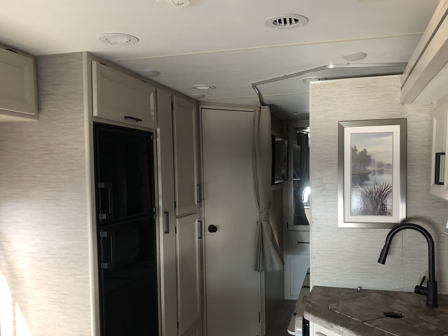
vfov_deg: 42.9
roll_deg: +1.1
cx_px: 232
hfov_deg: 55.3
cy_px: 188
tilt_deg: -2.6
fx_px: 427
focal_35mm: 33
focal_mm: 3.99
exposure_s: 1/7
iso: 100
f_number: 1.8
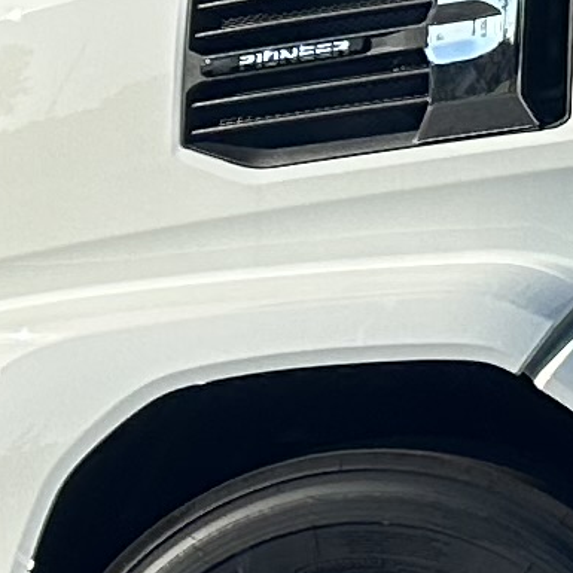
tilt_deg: +2.1
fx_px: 4158
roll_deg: -0.7
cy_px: -21
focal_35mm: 222
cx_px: 2271
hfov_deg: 6.4
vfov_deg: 7.8
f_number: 1.78
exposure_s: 1/4184
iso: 80
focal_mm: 6.86
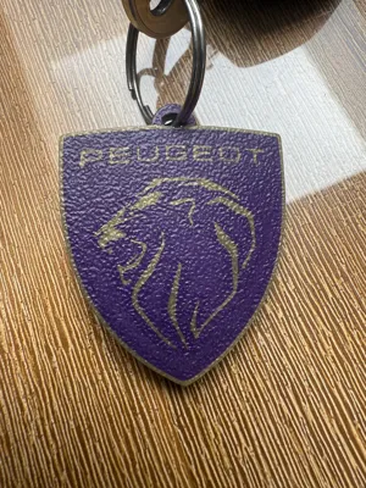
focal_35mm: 24
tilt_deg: -74.8
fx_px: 338
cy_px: 244
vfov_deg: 71.6
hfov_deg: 56.8
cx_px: 183
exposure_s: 1/99
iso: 40
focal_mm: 2.22
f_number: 2.2
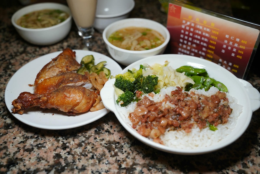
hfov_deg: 53.1
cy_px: 87
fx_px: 260
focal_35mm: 36
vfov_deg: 36.9
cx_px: 130
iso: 250
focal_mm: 36
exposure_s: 1/60
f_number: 4
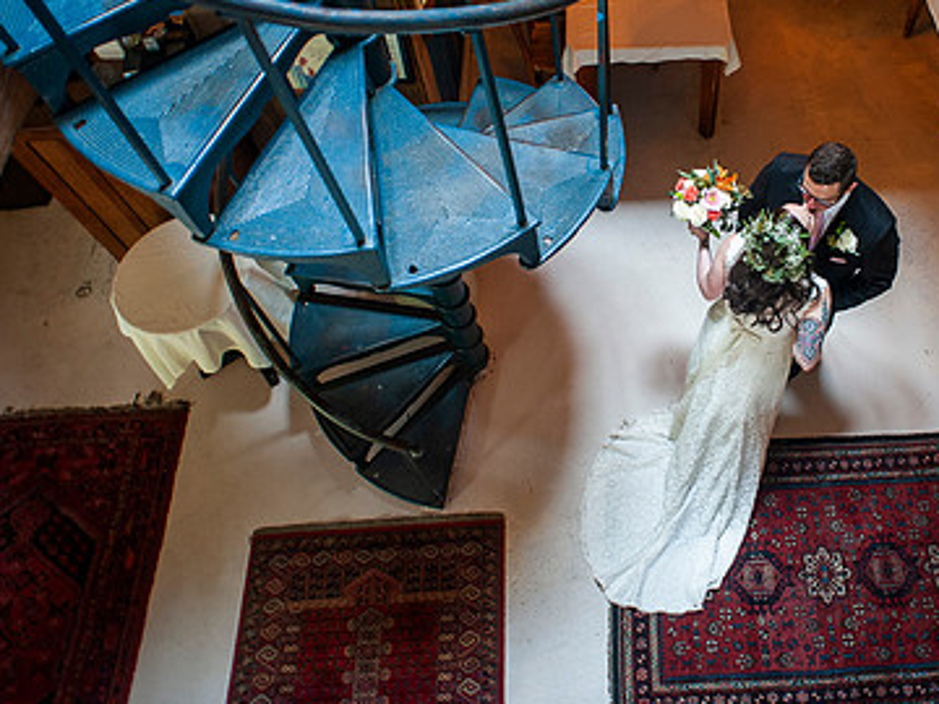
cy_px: 245
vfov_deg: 44.9
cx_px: 647
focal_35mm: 31
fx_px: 841
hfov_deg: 56.7
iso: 1000
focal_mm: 20
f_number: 2.8
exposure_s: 1/50
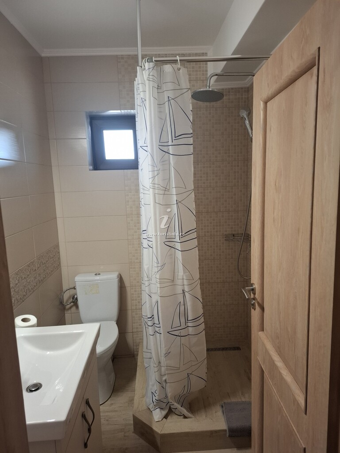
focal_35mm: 23
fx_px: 301
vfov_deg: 73.9
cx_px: 170
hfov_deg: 58.9
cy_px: 226
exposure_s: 1/50
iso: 200
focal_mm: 5.54
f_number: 1.8
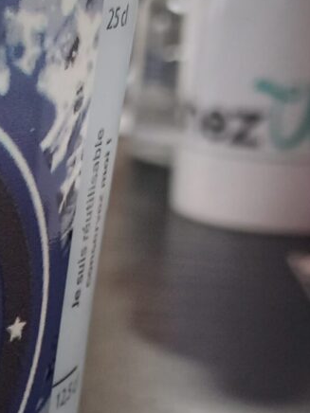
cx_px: -96
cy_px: 371
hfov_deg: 14.9
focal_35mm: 95
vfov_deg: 20.2
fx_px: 1134
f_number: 1.8
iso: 160
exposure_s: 1/33
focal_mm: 4
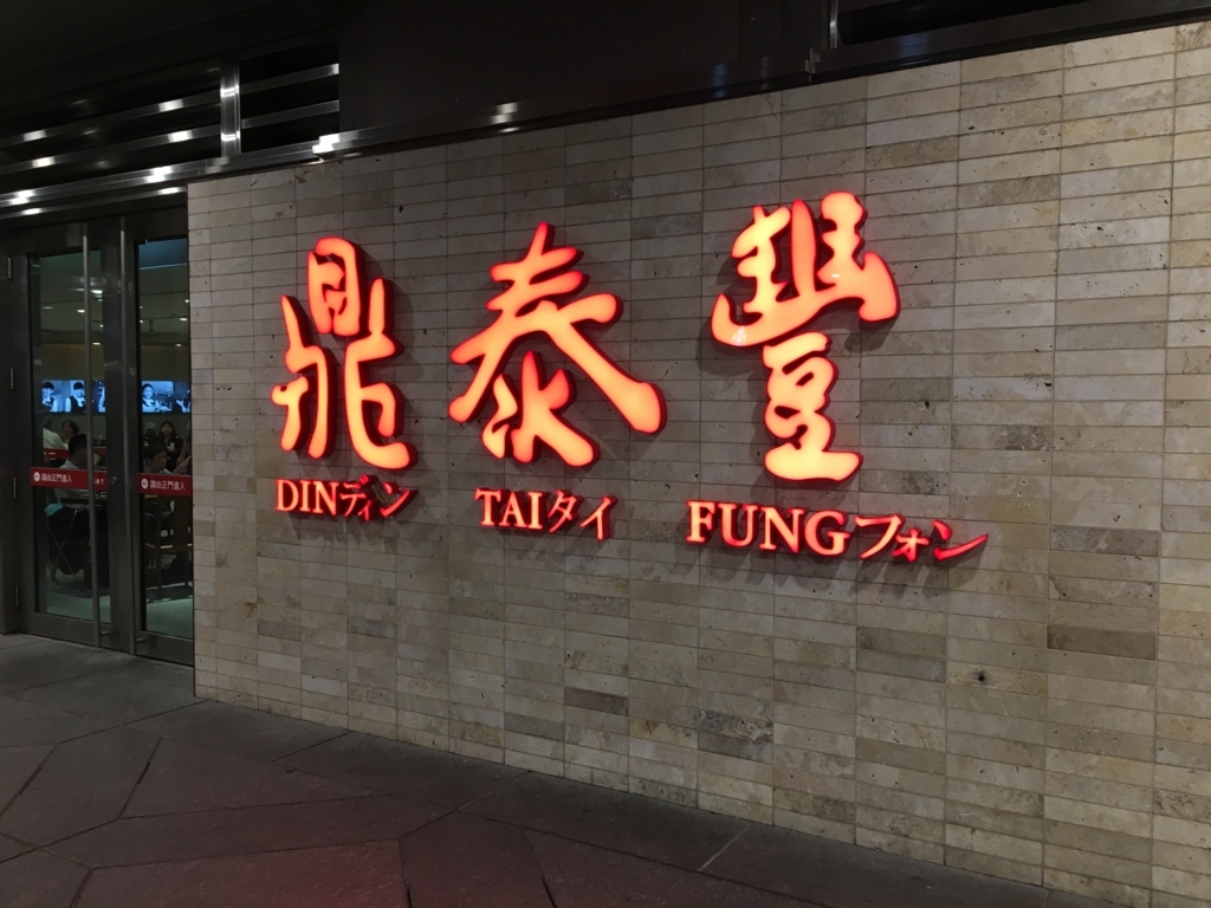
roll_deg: -0.3
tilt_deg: -2.7
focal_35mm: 29
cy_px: 454
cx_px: 606
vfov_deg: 48.2
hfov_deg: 61.7
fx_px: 1015
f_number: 2.2
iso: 64
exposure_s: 1/30
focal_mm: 4.15
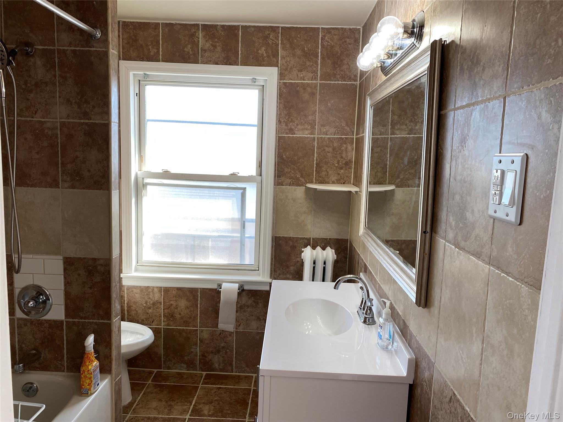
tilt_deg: -7.7
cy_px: 211
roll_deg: -1.9
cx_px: 282
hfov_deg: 67.3
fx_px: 423
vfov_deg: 53.1
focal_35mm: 26
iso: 32
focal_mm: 4.25
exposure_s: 1/122
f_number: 1.8
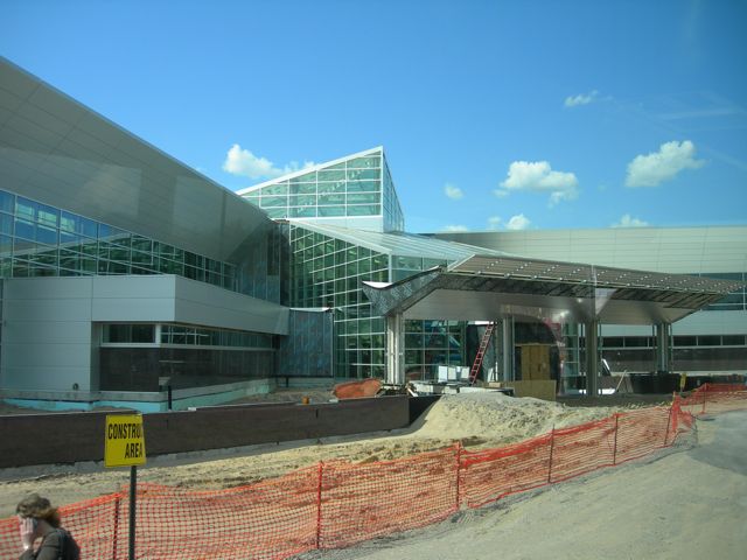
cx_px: 374
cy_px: 280
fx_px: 820
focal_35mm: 38
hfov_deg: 49.0
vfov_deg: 37.7
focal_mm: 7.8
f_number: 2.8
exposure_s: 1/196
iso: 50
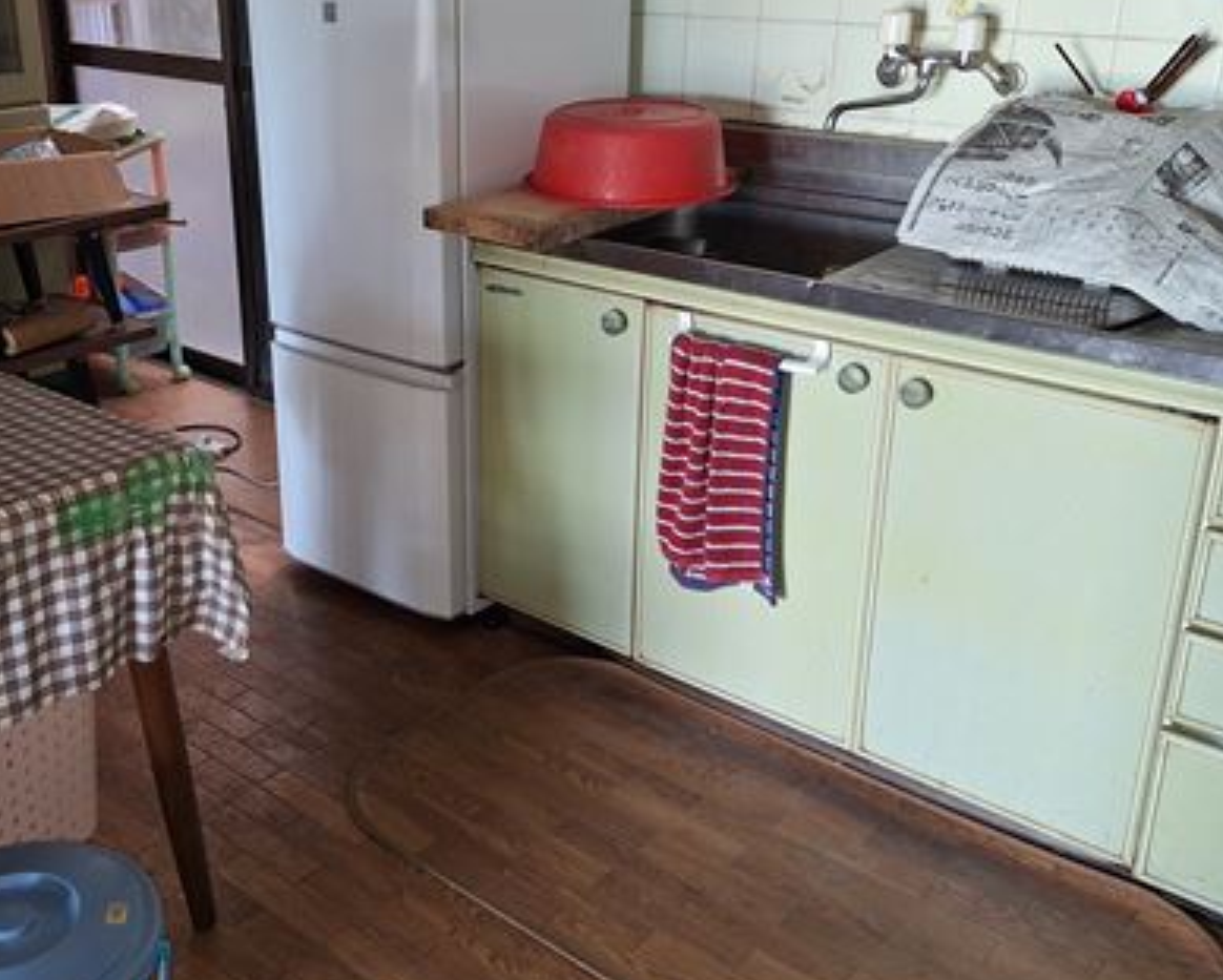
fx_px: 1340
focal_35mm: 37
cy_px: 419
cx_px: 429
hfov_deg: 48.4
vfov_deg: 40.1
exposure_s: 1/50
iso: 250
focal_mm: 5.54
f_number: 1.8
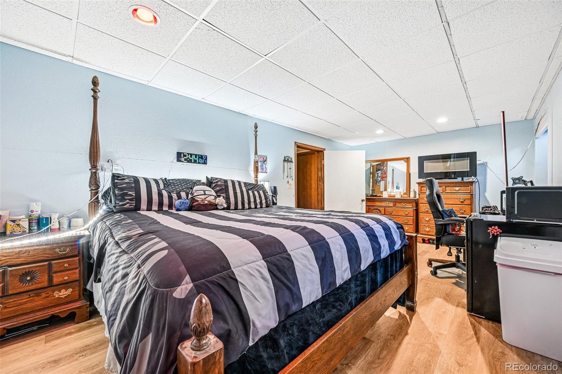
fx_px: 218
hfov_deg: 104.3
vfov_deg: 81.2
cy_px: 187
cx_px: 281
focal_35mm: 14
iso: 400
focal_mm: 14
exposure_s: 1/6
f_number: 8
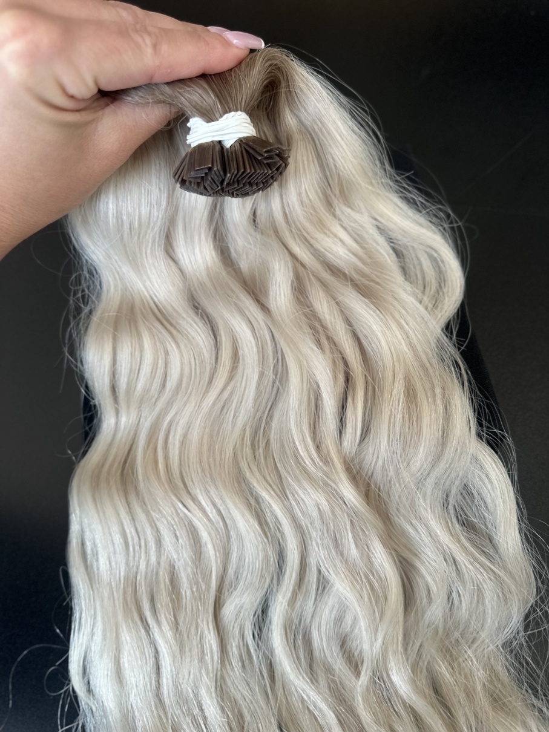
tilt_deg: -63.0
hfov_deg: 56.8
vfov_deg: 71.6
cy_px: 366
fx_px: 508
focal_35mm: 24
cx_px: 274
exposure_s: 1/302
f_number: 1.78
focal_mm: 6.86
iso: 80
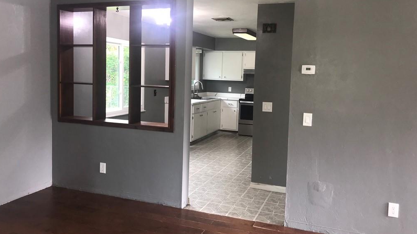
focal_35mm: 31
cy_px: 101
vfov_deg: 37.7
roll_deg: -1.8
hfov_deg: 62.6
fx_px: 343
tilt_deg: -5.0
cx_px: 207
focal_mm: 3.99
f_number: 1.8
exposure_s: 1/30
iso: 32
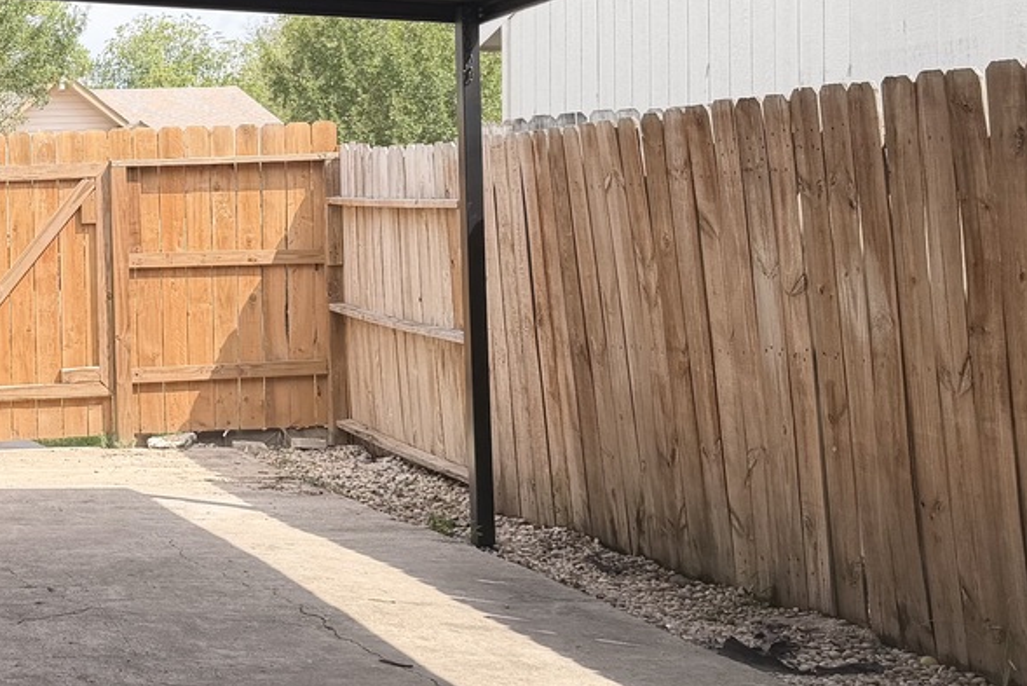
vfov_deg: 22.3
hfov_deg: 29.7
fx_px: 1741
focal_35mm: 61
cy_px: 288
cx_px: -92
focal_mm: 6.76
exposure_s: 1/1271
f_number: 1.78
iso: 80
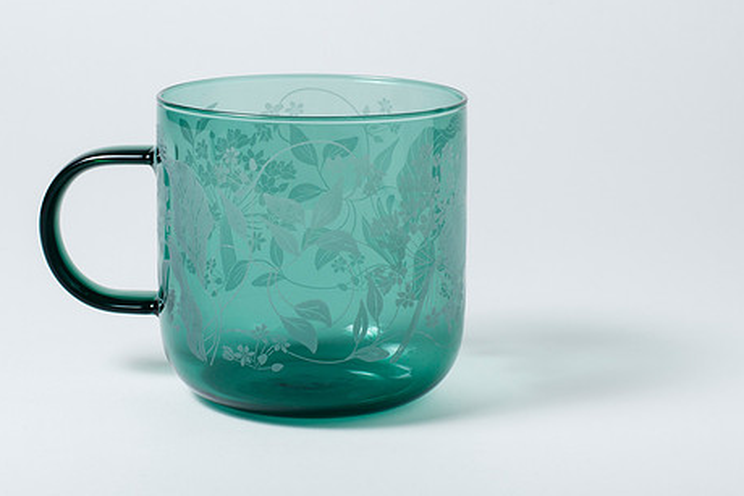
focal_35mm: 99
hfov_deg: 20.6
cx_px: 311
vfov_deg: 13.8
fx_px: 2047
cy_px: 190
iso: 200
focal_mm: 50
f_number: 16
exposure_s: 1/250
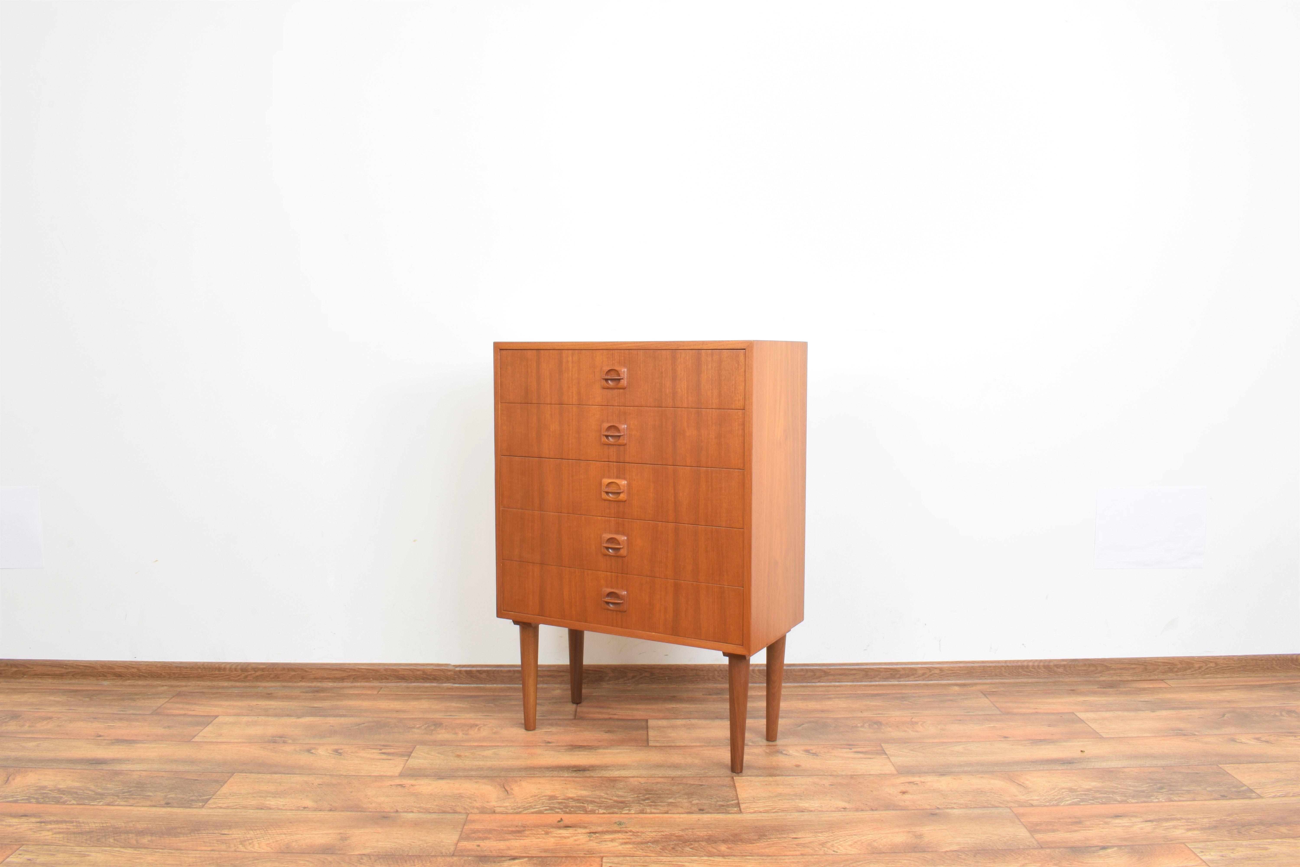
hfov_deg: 67.4
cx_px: 650
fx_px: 975
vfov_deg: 47.9
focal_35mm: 27
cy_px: 434
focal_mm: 18
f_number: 22
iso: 100
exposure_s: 4
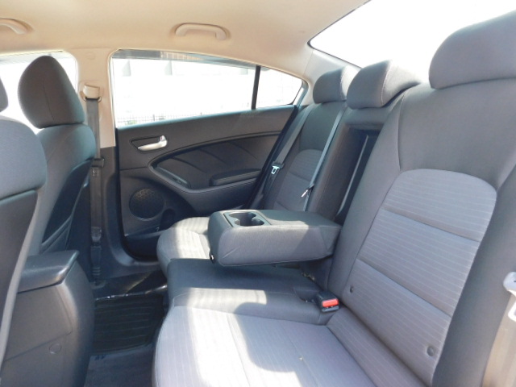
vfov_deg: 58.9
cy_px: 194
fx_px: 343
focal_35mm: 23
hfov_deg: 73.9
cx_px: 258
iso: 200
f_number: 3
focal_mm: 4
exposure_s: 1/30
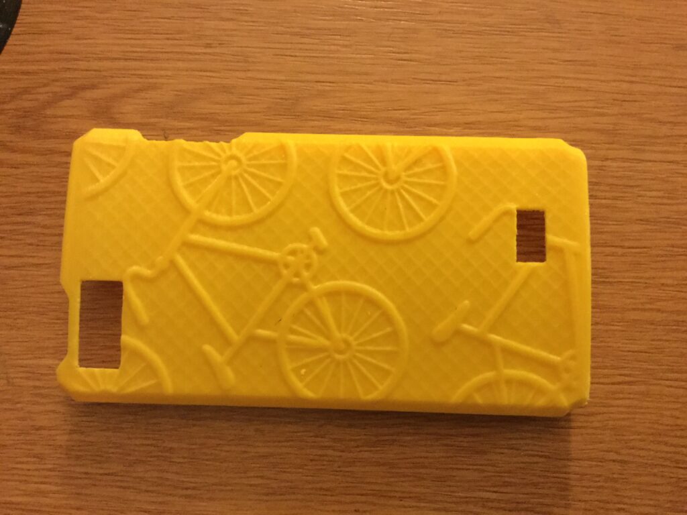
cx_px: 344
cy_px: 258
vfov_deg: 45.4
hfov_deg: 58.4
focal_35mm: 31
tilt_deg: -86.5
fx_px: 615
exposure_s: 1/15
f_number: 2.4
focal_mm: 3.3
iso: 640
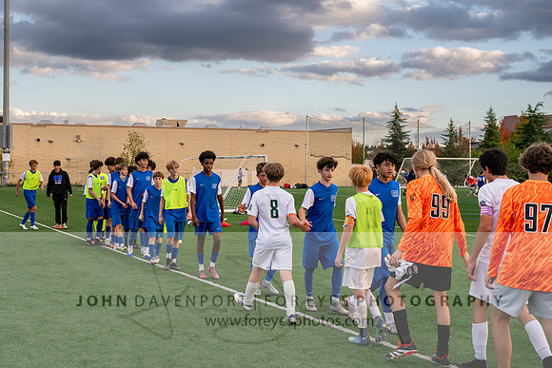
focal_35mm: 52
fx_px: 794
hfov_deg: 37.8
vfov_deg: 26.1
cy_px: 162
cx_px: 177
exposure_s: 1/500
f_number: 5
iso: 500
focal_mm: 38
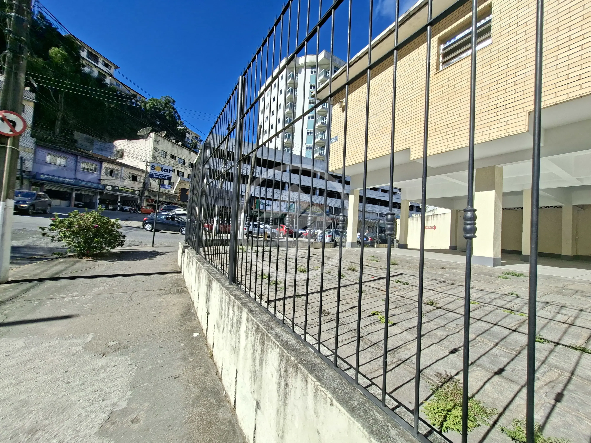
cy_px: 222
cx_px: 296
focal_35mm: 13
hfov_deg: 106.2
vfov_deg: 89.9
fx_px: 222
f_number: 2.2
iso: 40
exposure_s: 1/1486
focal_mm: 1.74
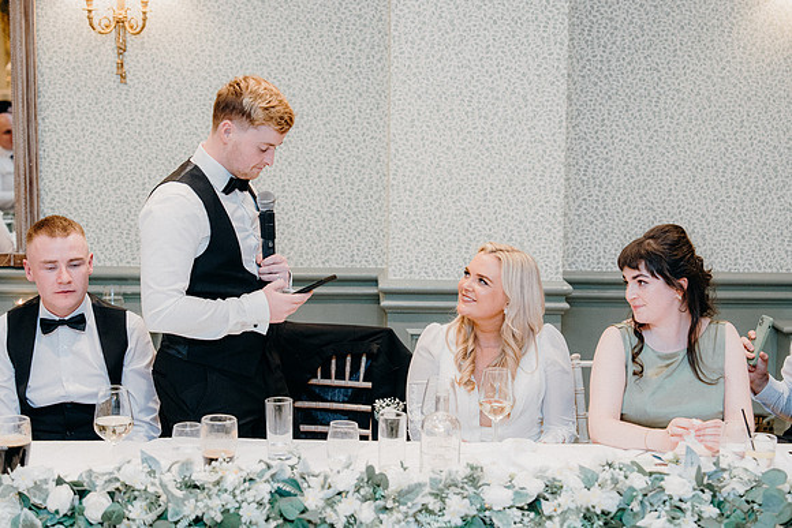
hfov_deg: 30.5
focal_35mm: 66
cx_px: 396
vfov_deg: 20.6
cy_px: 264
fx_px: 1452
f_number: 3.5
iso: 2500
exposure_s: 1/160
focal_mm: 66
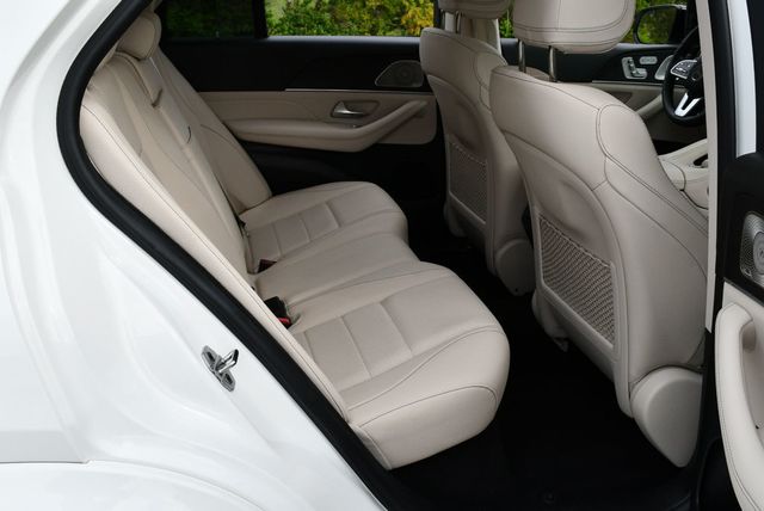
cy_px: 256
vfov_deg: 36.9
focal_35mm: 36
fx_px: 765
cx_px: 382
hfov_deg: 53.1
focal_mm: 18
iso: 200
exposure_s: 1/250
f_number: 7.1
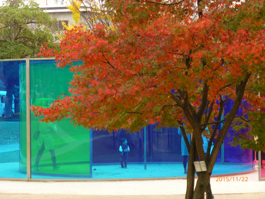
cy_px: 100
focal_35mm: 145
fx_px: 1110
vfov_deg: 10.2
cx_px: 132
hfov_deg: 13.6
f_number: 5.4
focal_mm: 25.9
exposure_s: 1/50
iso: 100
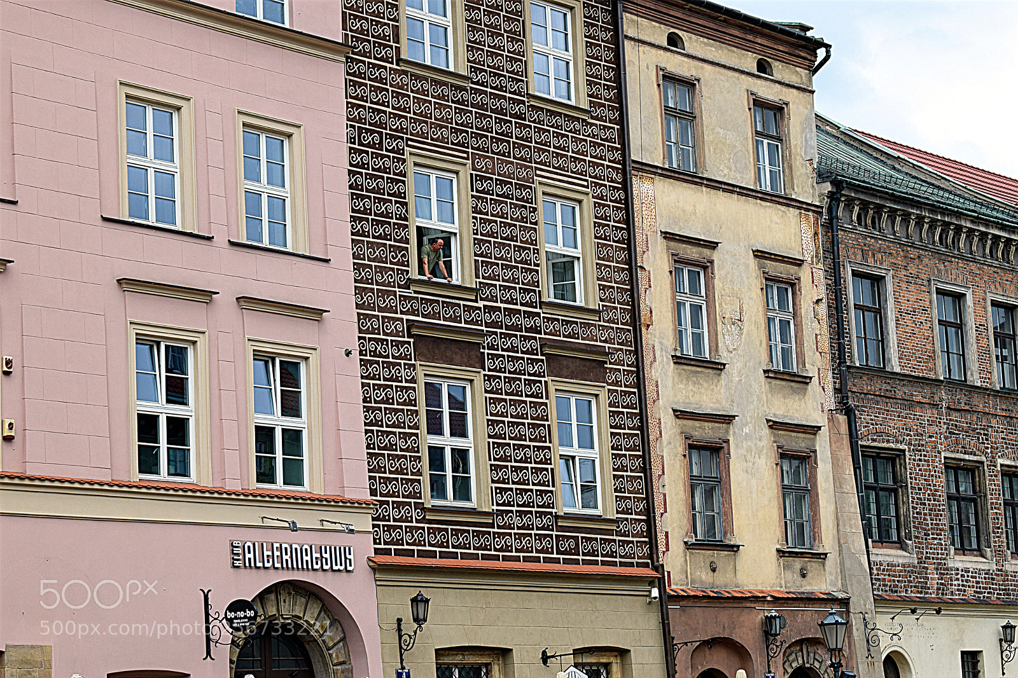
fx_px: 2332
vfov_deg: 16.5
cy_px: 339
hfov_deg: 24.6
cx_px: 509
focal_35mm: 82
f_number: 8
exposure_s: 1/250
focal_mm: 55
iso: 320
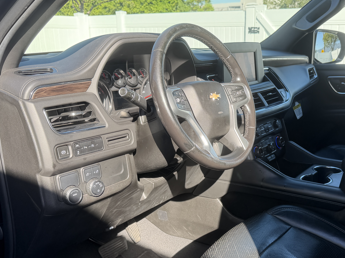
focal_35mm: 38
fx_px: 379
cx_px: 219
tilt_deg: -19.7
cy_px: 158
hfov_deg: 48.4
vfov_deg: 37.5
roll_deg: +0.4
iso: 80
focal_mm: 6.76
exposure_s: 1/551
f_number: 1.78
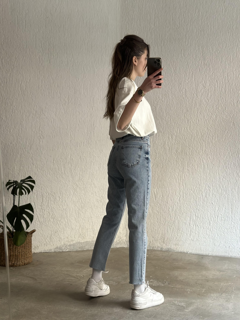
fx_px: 444
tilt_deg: -20.5
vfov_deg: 39.7
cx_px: 120
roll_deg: +1.0
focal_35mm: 48
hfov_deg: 30.3
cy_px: 160
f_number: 1.78
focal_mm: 6.86
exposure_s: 1/60
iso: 160
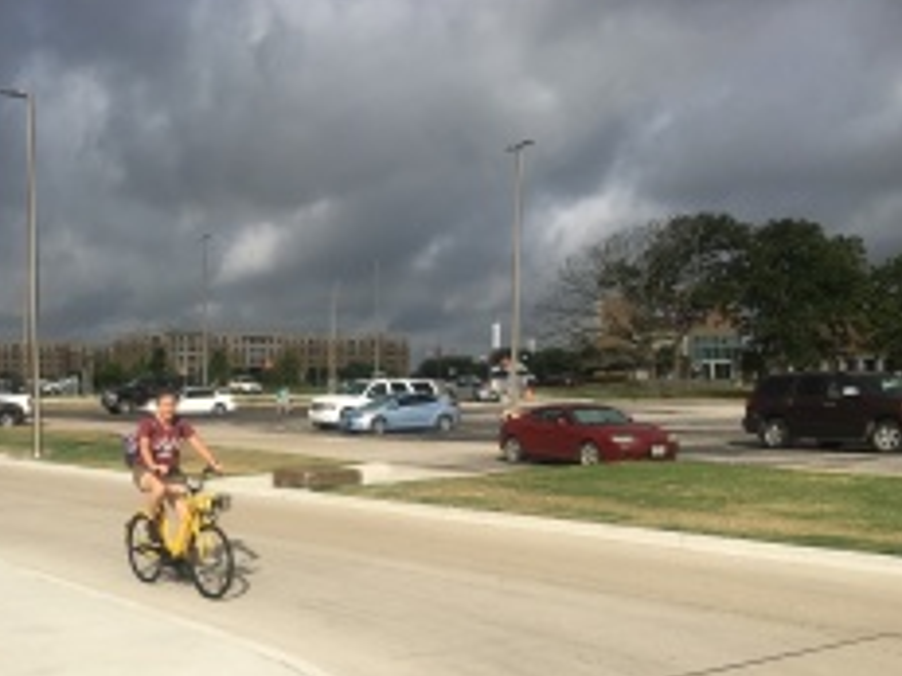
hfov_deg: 40.3
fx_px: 1198
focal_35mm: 46
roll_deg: +0.7
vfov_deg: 30.9
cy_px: 508
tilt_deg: -5.9
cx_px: 250
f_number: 2.2
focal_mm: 4.15
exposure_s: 1/2653
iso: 25
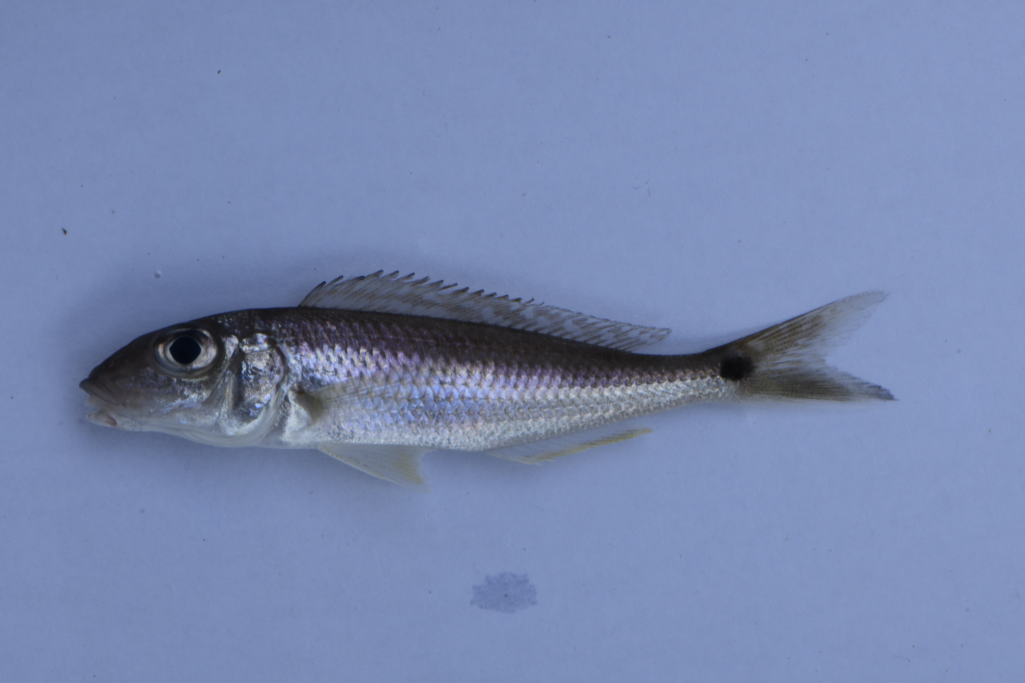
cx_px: 512
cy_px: 342
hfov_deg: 16.3
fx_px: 3587
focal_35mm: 126
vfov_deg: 10.9
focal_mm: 105
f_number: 14
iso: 640
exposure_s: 1/100
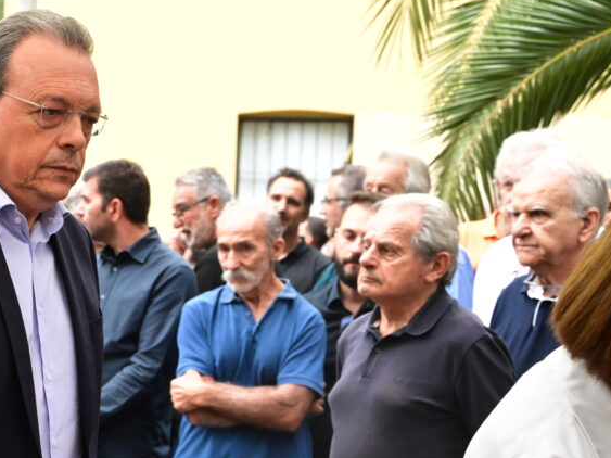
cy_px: 349
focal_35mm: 82
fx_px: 1447
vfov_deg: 17.9
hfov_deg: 22.8
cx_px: -15
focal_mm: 40
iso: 4000
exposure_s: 1/400
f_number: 5
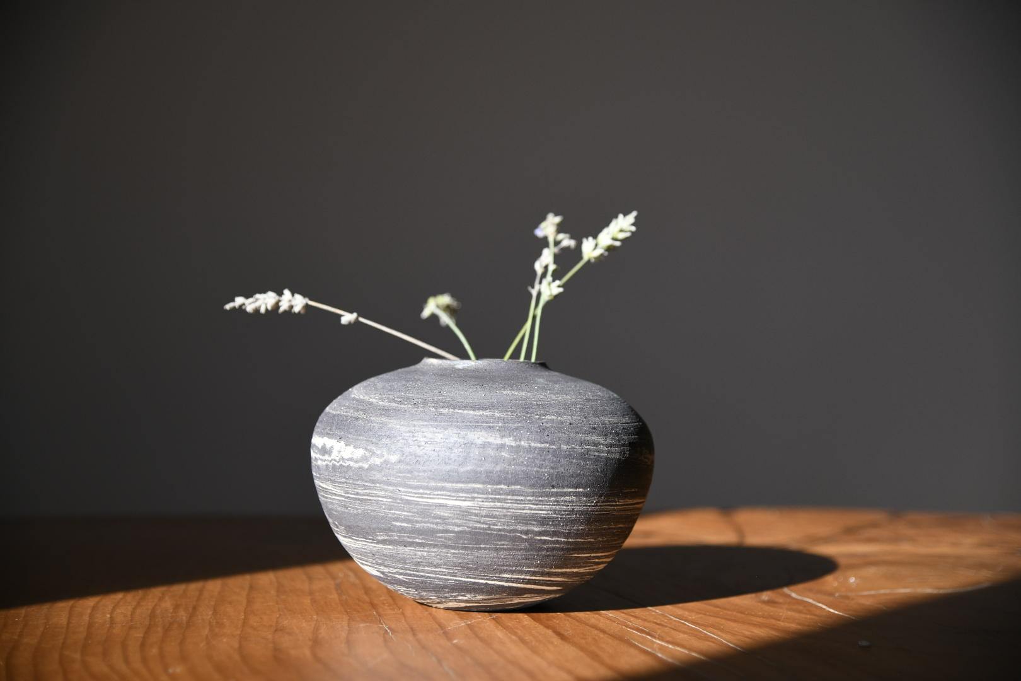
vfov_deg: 20.9
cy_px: 340
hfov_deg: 31.0
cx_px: 510
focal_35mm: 65
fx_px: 1843
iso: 640
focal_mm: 65
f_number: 4
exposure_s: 1/800
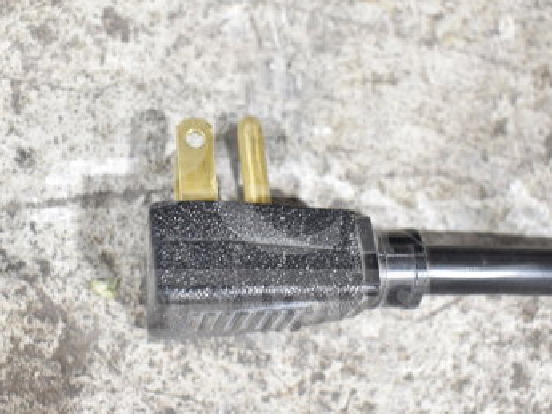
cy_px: 218
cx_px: 250
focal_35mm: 51
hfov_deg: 37.4
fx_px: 814
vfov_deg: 28.6
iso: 640
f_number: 3.8
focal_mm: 20
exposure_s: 1/30
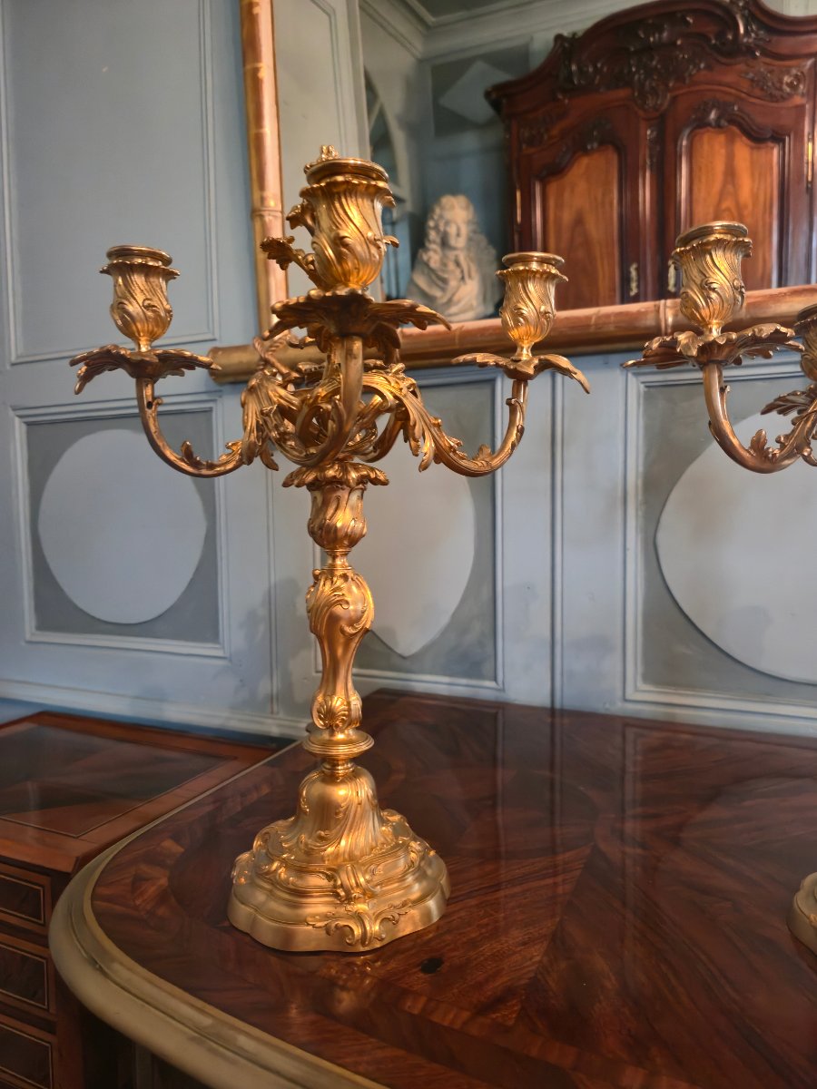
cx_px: 408
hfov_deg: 58.9
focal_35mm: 23
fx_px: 724
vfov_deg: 73.9
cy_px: 544
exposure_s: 1/25
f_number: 1.8
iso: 640
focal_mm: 5.4
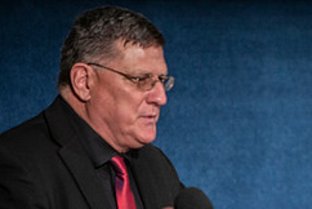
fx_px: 4365
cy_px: 219
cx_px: 308
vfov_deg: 2.7
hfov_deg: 4.1
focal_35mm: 503
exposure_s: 1/200
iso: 1000
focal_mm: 200
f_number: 3.5
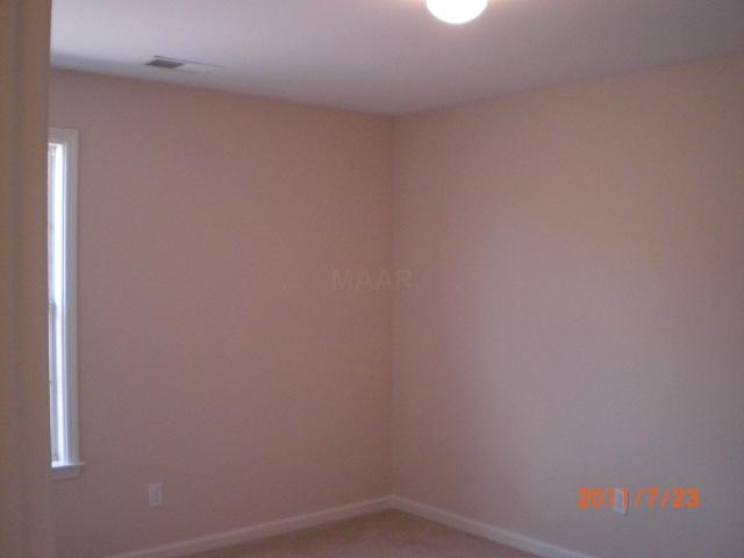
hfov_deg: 49.0
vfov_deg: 37.7
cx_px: 372
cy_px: 279
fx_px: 817
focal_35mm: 38
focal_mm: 6.3
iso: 400
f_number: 3.1
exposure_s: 1/80
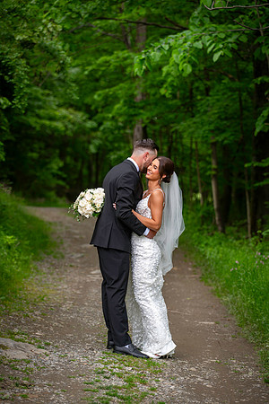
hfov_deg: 13.4
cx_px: 134
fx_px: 1143
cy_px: 202
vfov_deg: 20.0
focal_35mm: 102
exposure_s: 1/80
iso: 80
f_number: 3.2
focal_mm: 102
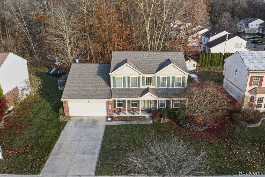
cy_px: 88
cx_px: 132
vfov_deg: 46.4
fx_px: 206
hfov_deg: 65.5
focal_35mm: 28
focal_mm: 10.3
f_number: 6.3
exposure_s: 1/240
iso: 200
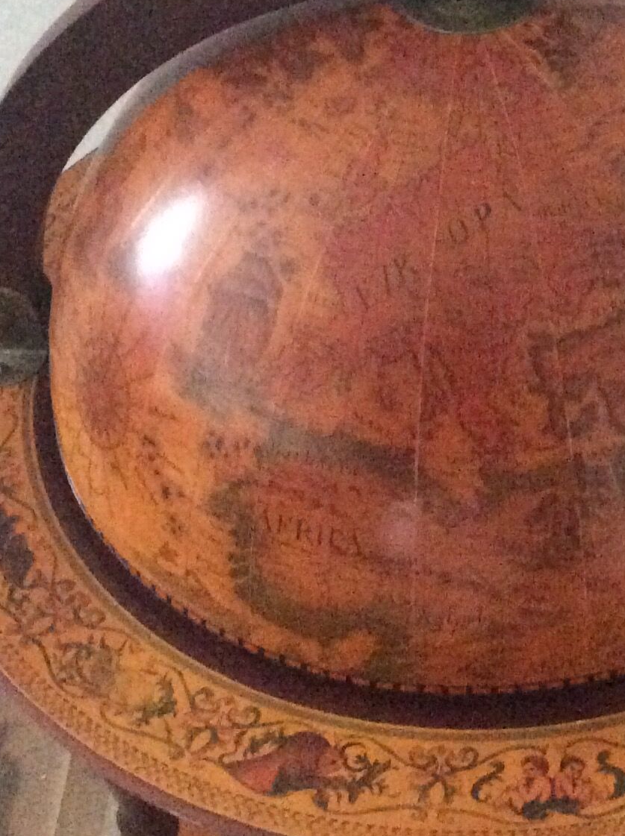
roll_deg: +2.6
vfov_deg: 26.2
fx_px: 1787
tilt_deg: -43.0
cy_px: 290
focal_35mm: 74
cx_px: 472
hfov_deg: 19.7
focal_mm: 3.3
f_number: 2.4
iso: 800
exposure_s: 1/17
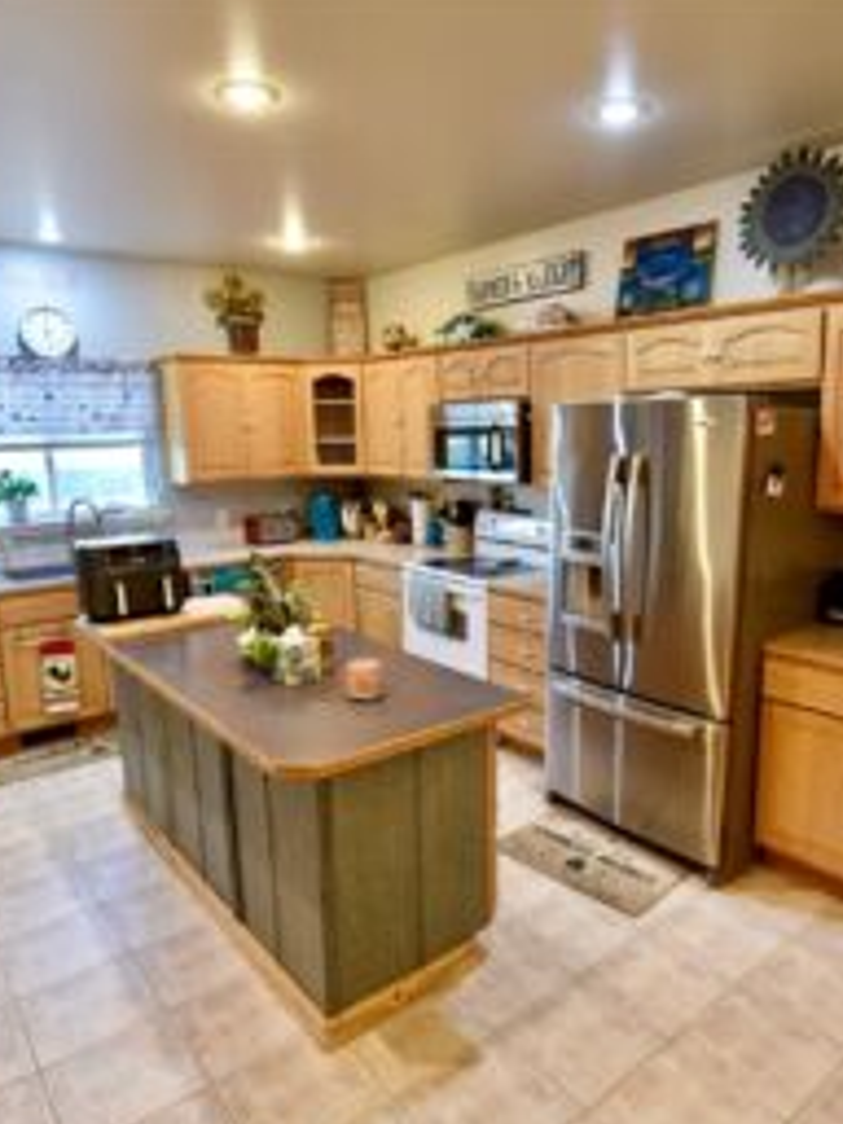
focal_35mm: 24
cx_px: 461
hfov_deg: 56.7
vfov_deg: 71.6
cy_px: 569
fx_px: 779
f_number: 3.5
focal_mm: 16
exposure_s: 1/60
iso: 800
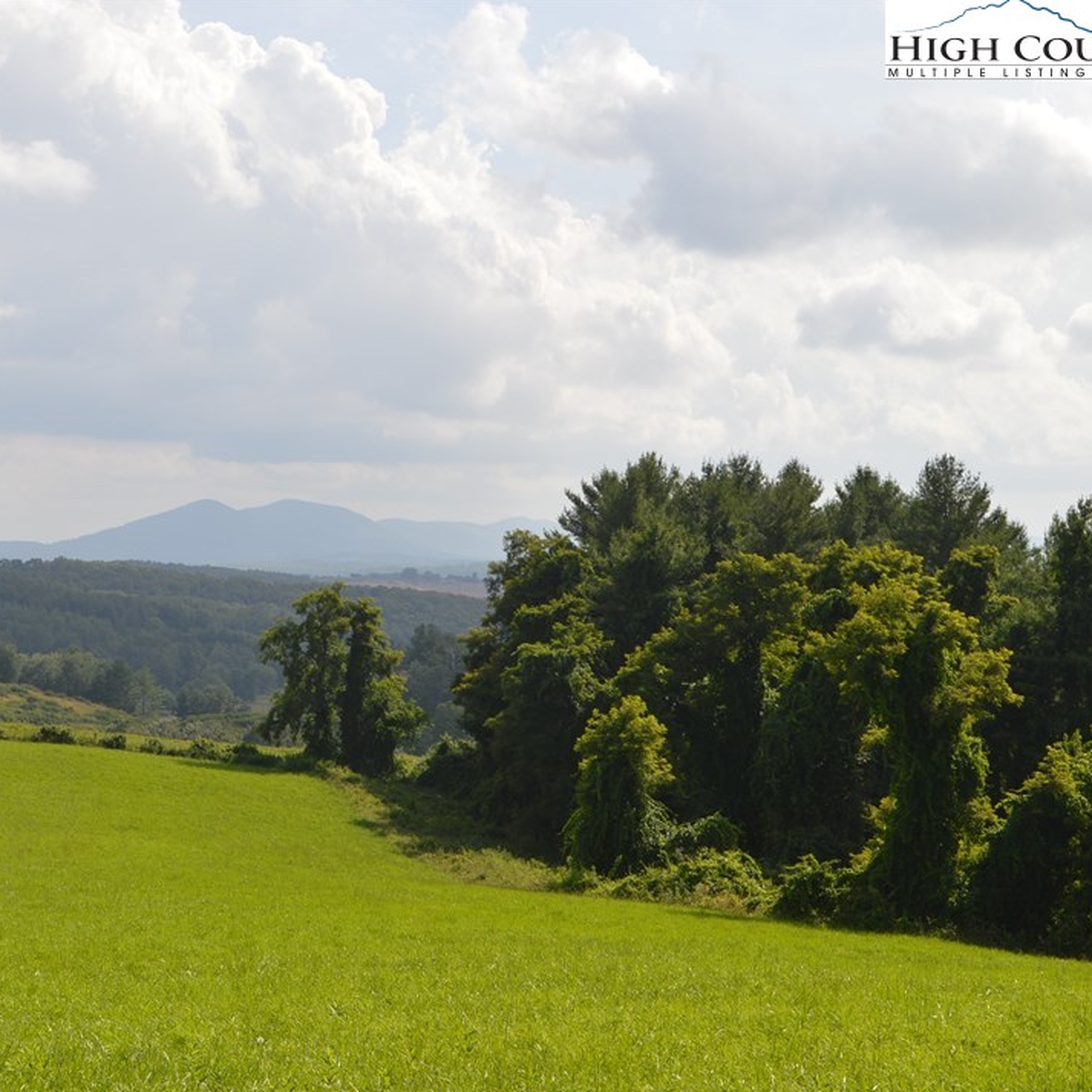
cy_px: 550
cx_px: 385
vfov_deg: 26.1
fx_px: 2356
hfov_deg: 26.0
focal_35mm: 66
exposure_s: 1/200
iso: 100
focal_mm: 34
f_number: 9
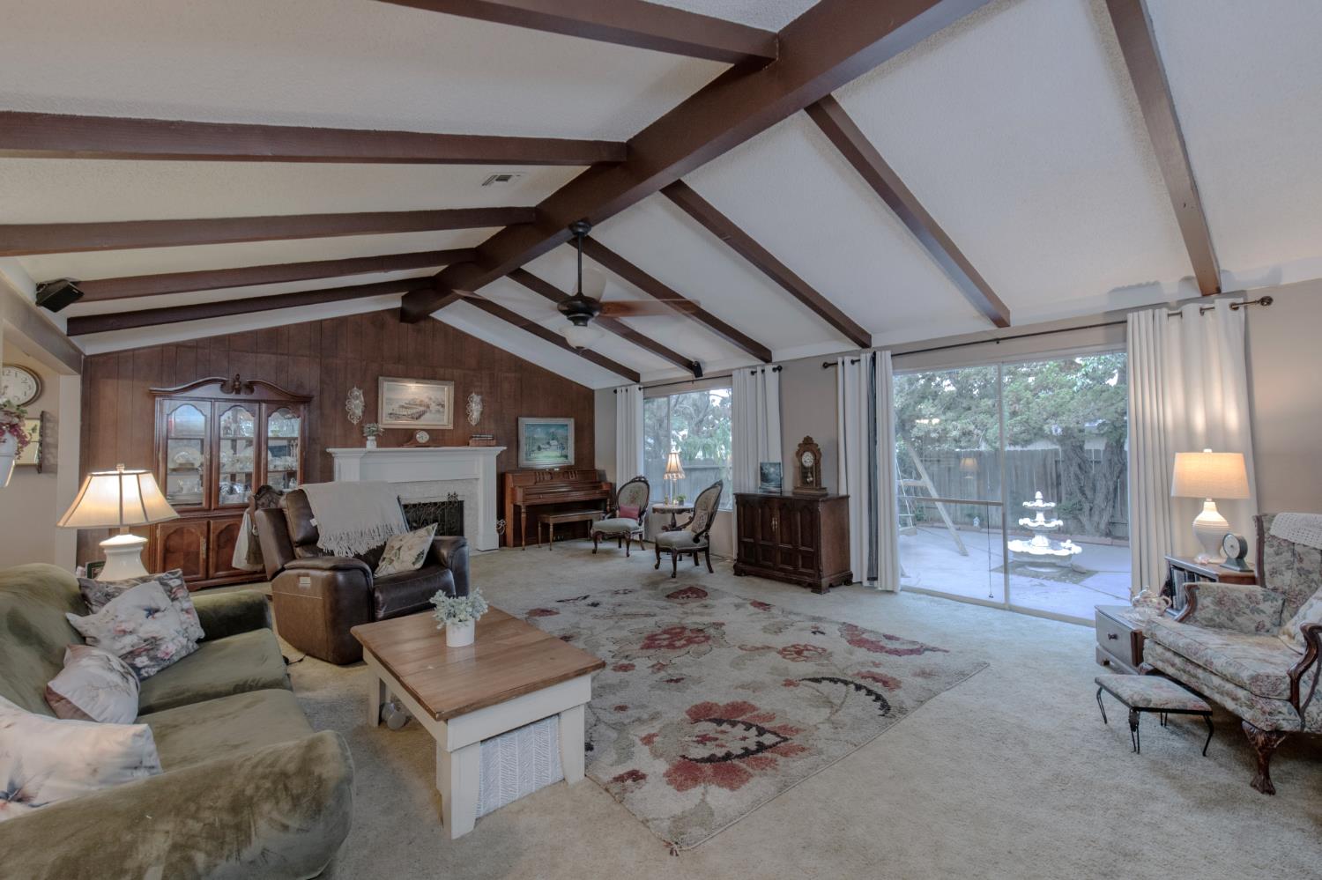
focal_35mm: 14
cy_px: 440
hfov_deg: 104.3
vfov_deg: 81.2
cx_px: 661
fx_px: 514
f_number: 9
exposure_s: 1/2.5
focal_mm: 14
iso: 400
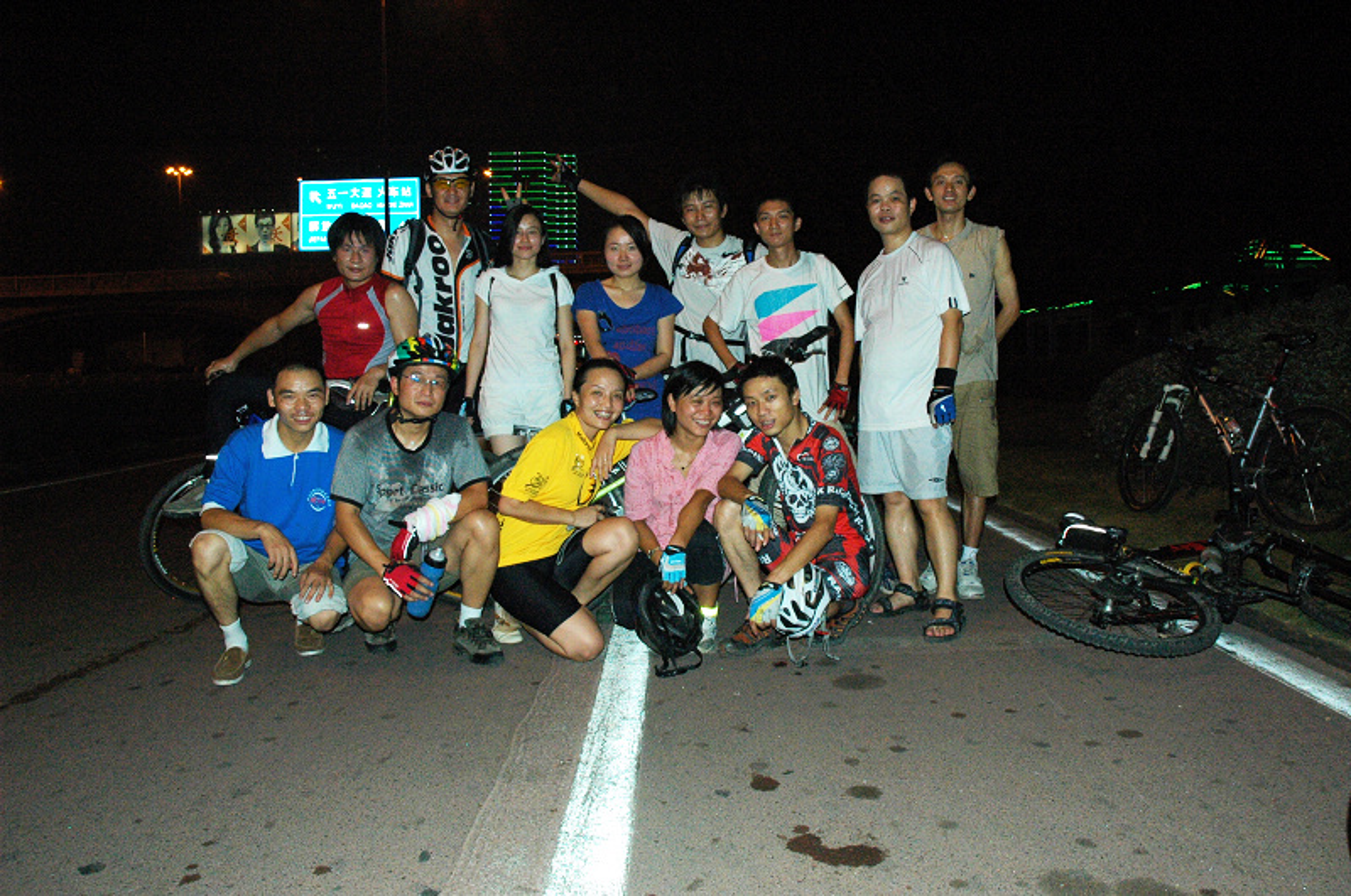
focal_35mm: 27
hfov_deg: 67.5
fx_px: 1012
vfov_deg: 47.8
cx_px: 676
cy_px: 448
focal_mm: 18
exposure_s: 1/60
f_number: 7.1
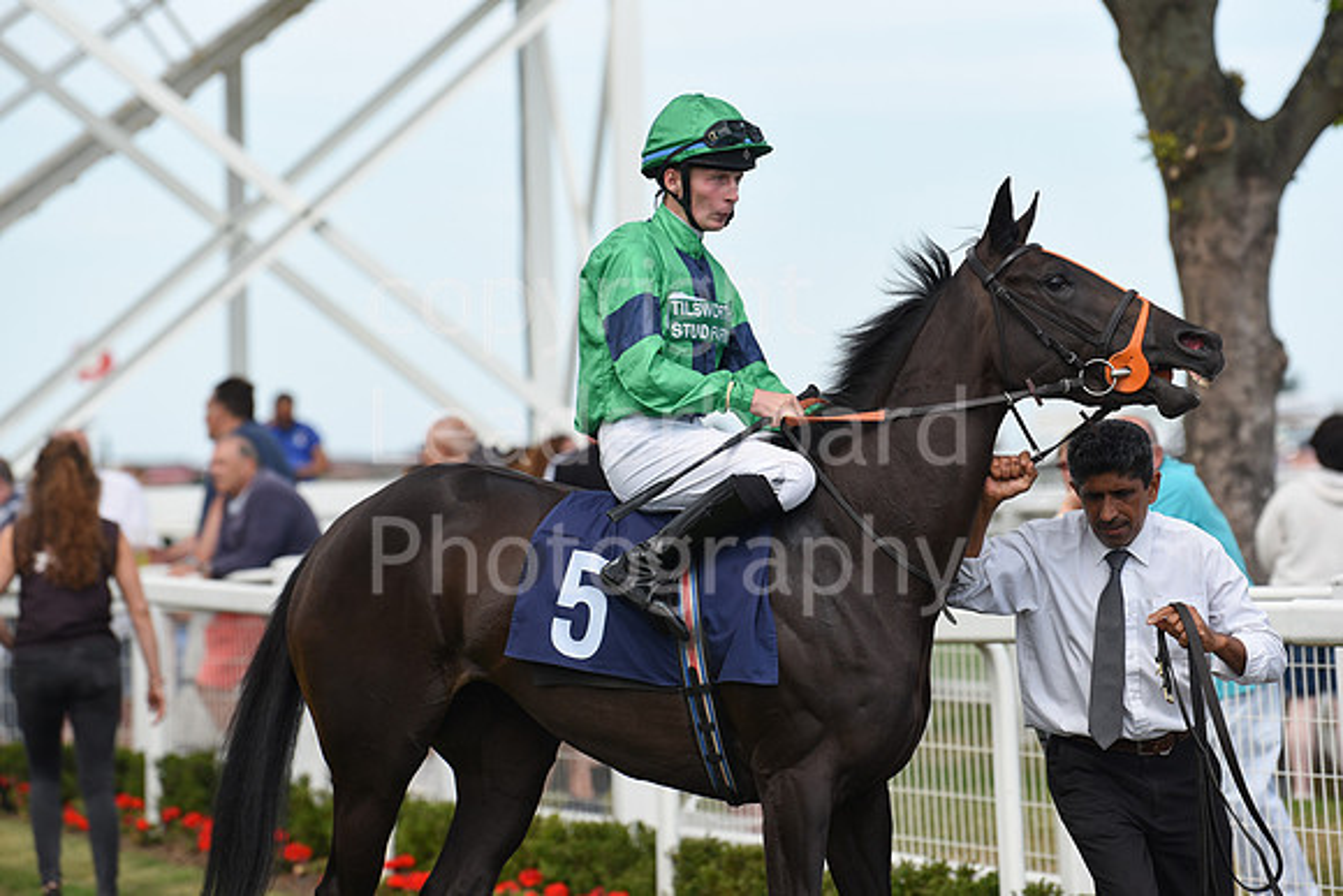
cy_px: 448
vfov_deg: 6.9
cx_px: 672
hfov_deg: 10.3
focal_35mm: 200
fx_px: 7463
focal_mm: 200
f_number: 4.5
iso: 400
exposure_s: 1/2500
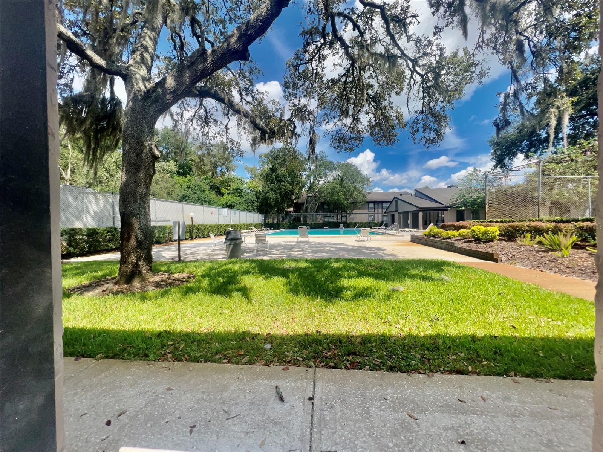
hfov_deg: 106.2
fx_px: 226
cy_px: 226
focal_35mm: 13
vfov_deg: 89.9
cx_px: 302
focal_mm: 1.57
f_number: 1.8
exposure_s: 1/1143
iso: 32
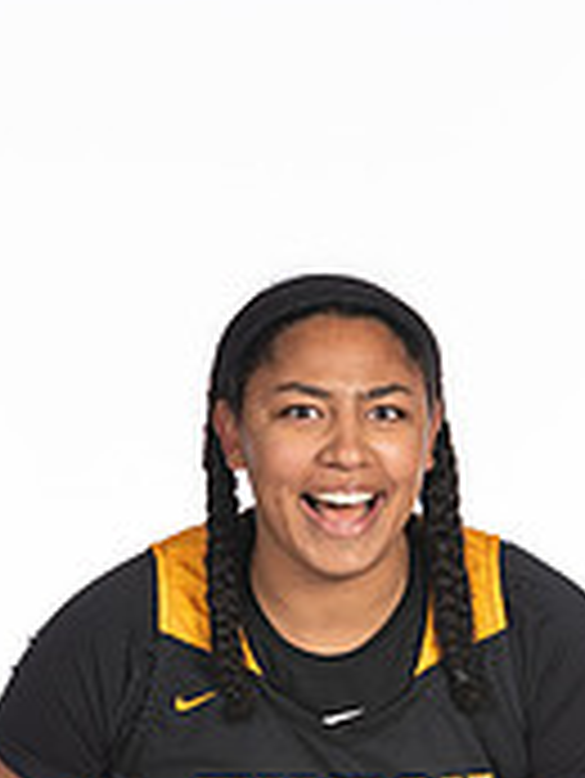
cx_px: 356
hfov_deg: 3.8
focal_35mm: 393
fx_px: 8845
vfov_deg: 5.0
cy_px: 706
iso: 100
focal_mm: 105
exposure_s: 1/100
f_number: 5
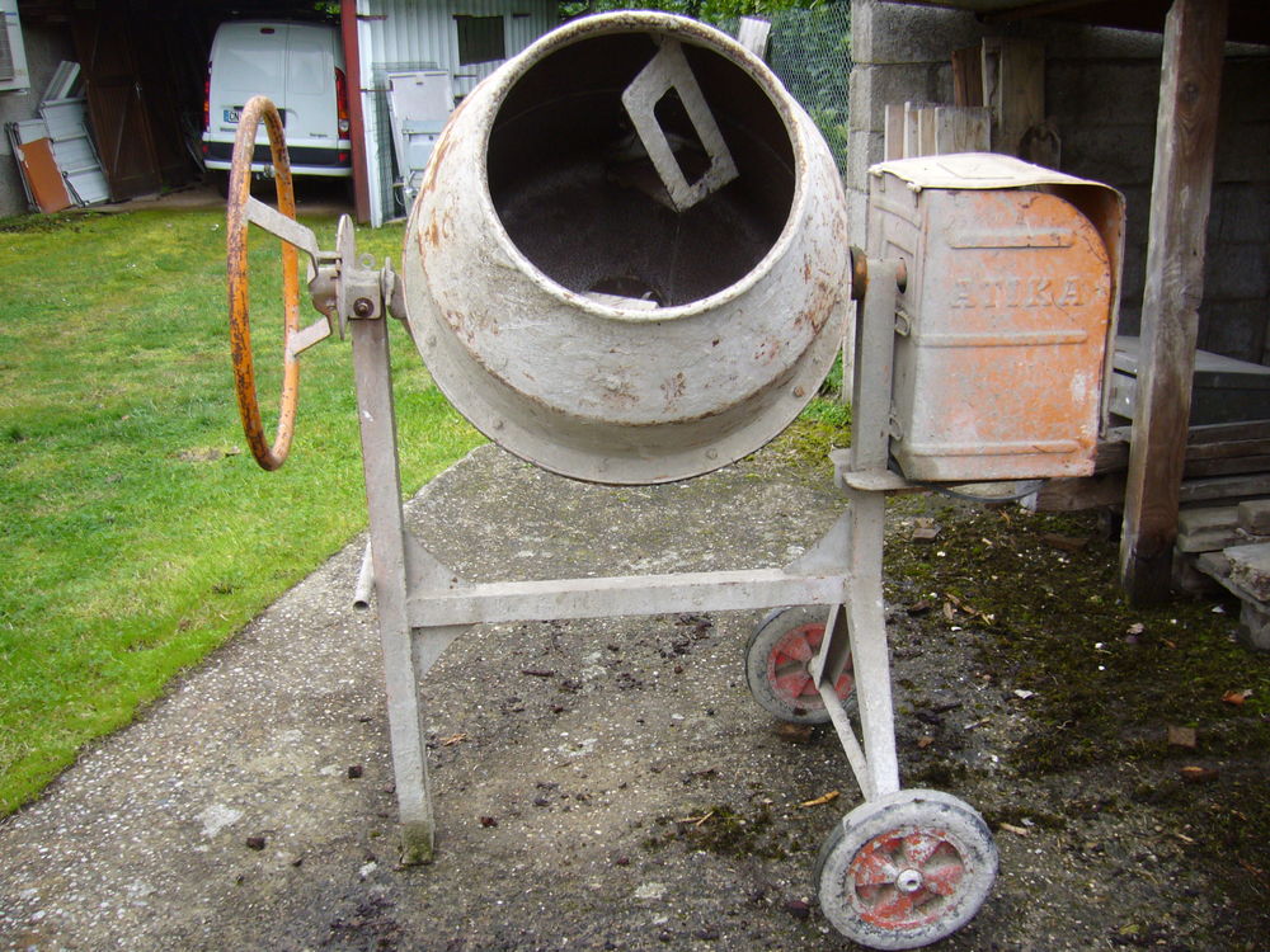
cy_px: 476
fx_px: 1284
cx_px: 635
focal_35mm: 35
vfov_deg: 40.7
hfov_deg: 52.6
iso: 100
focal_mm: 5.8
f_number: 2.8
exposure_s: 1/100
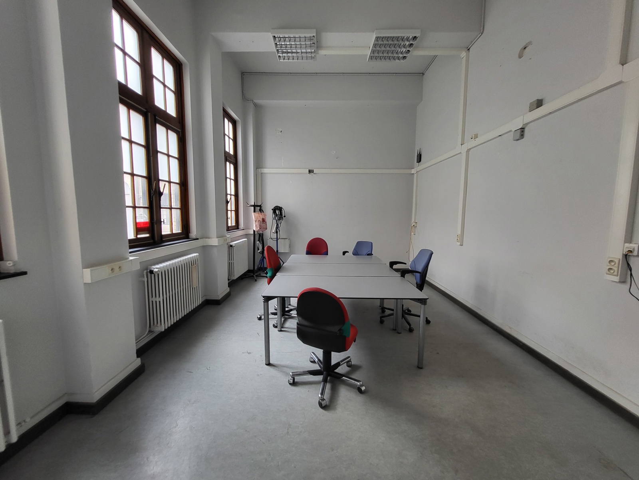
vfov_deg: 89.9
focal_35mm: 13
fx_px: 240
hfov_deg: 106.2
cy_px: 240
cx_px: 320
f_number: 2.2
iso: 160
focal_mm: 1.74
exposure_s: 1/50
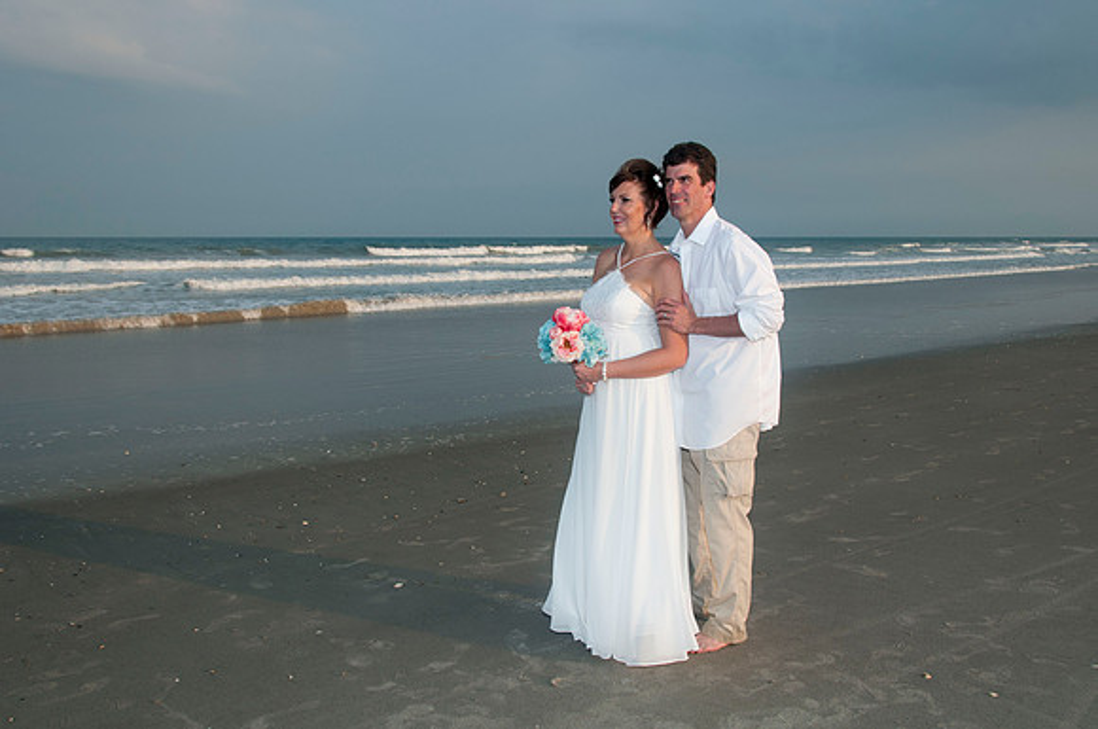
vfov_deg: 42.3
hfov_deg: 60.4
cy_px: 364
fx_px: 943
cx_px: 559
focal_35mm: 31
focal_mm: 20
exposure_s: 1/250
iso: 100
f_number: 7.1
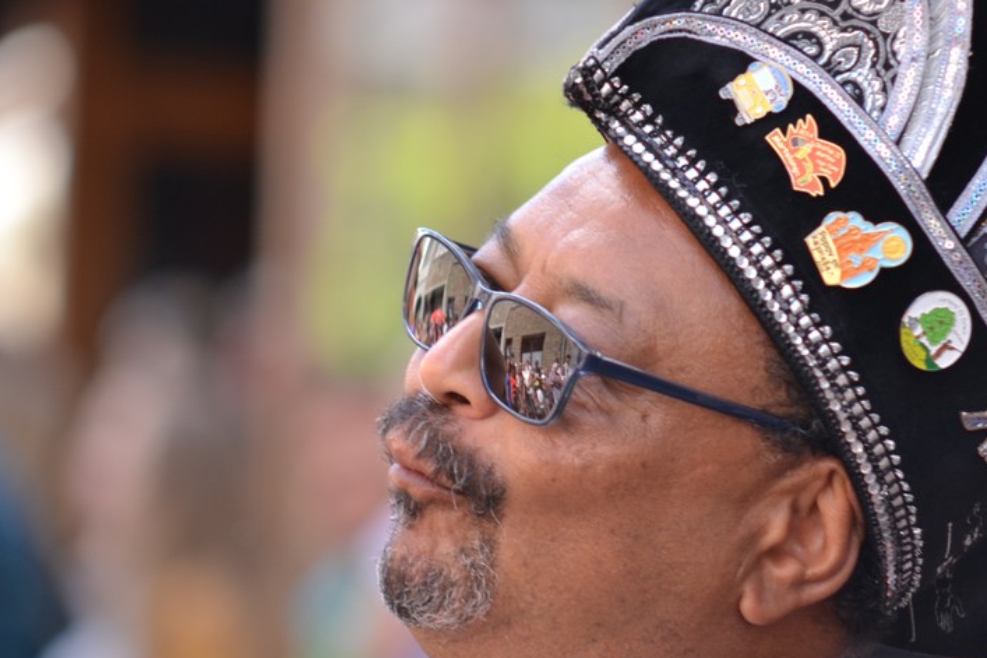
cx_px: 521
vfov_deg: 4.2
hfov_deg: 6.3
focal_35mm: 326
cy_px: 336
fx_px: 8935
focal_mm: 150
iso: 200
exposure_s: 1/250
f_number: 3.5
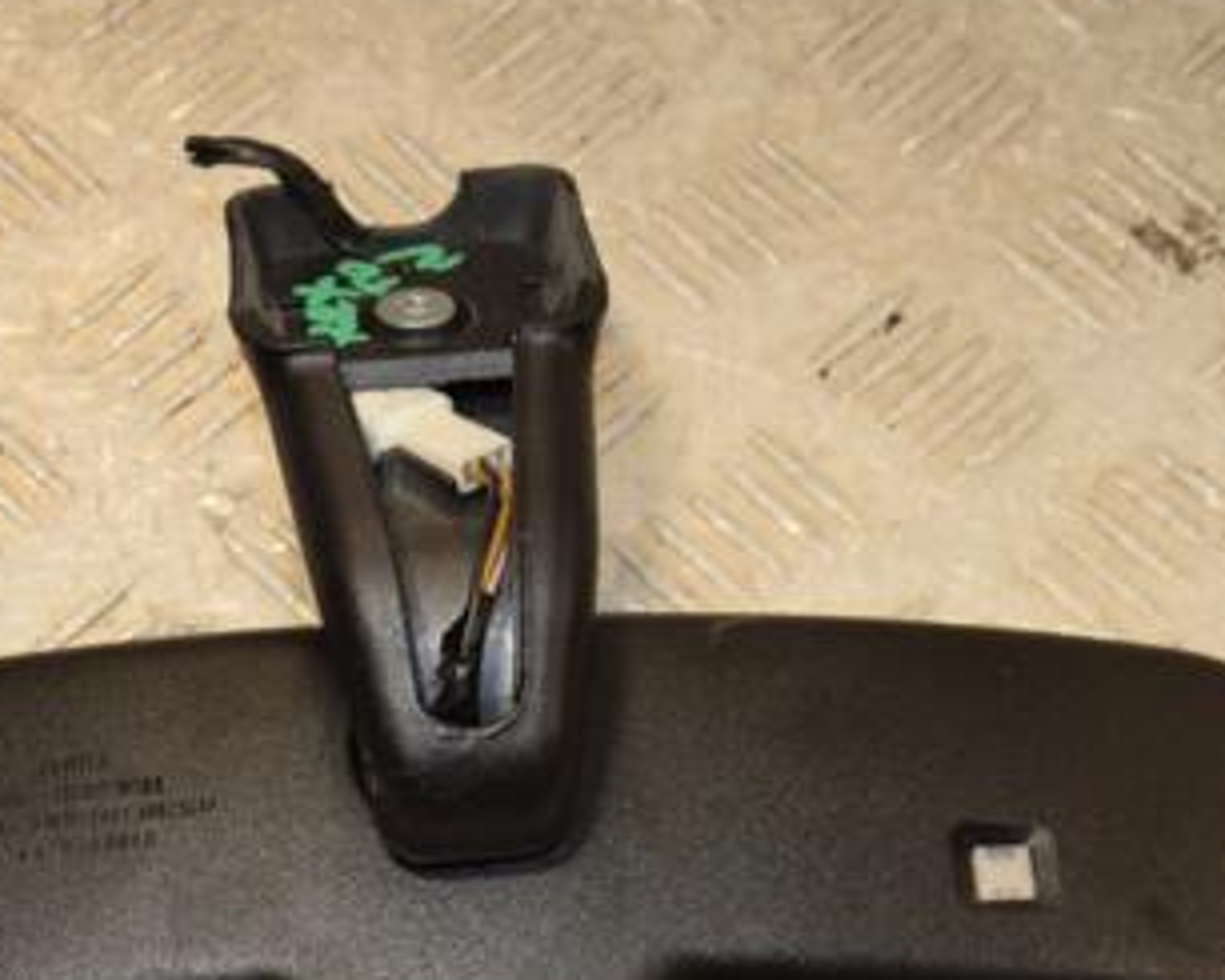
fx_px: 3808
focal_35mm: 105
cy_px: 744
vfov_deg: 14.6
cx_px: 372
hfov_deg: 18.2
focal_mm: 38
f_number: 6.3
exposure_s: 1/200
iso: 800
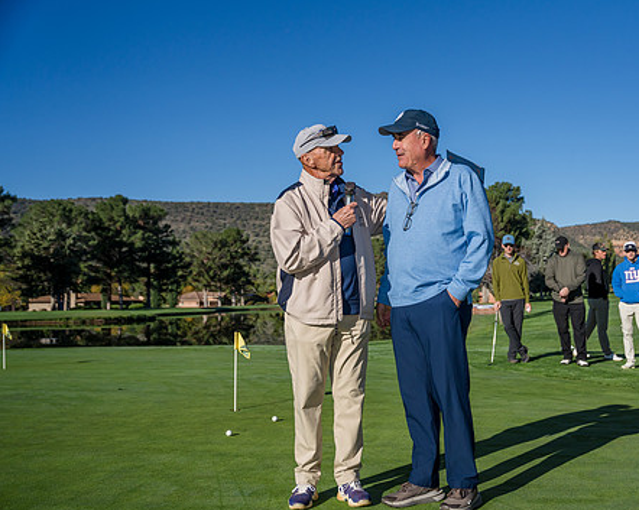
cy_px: 278
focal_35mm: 44
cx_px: 418
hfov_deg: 41.6
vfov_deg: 34.1
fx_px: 832
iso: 400
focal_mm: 35.7
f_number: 3.5
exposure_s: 1/8000
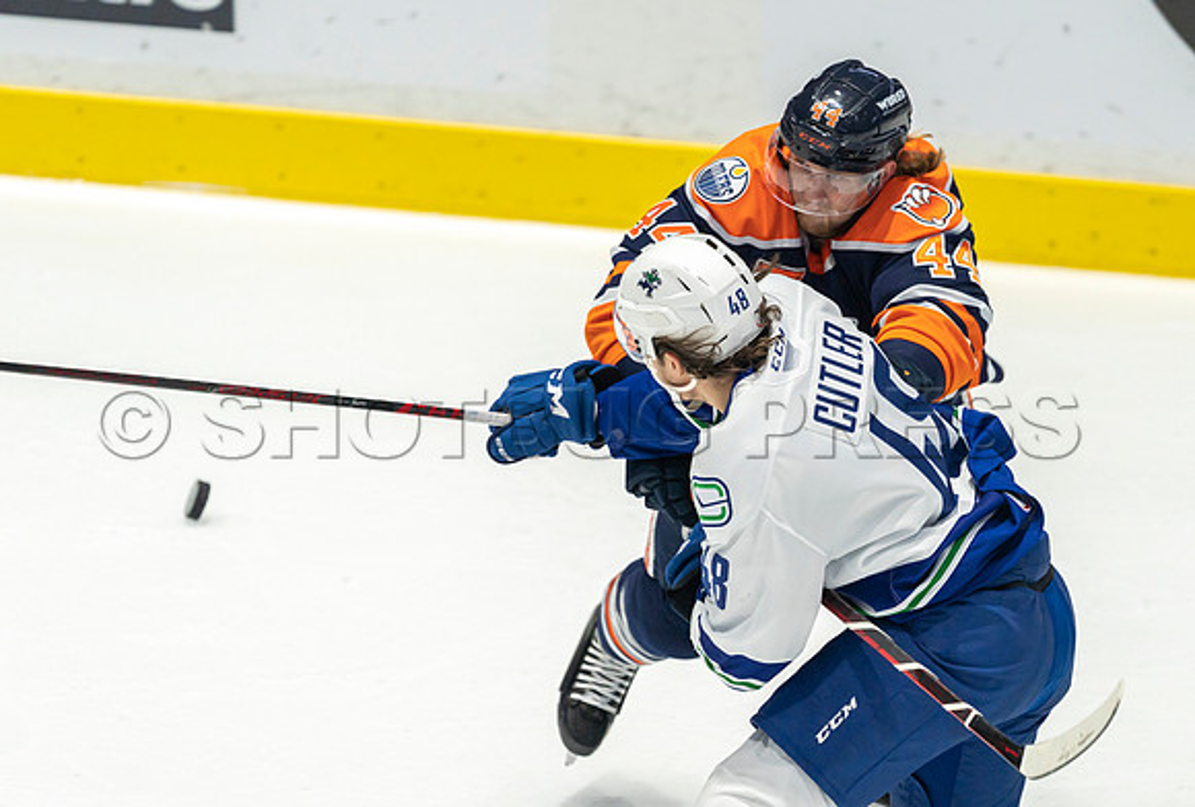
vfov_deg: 1.8
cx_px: 784
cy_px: 285
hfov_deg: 2.6
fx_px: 26118
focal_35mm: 784
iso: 1600
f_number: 4
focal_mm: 600
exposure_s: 1/800
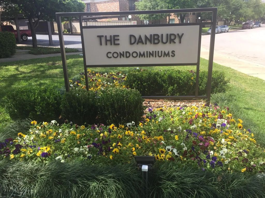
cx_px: 132
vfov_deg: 48.2
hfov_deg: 61.7
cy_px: 99
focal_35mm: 29
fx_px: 222
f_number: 2.2
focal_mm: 4.15
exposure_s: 1/618
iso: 32
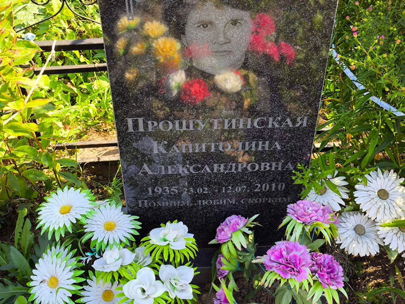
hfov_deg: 38.2
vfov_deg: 29.1
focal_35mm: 50
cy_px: 152
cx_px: 202
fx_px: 585
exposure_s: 1/266
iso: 50
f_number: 1.7
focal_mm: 4.71
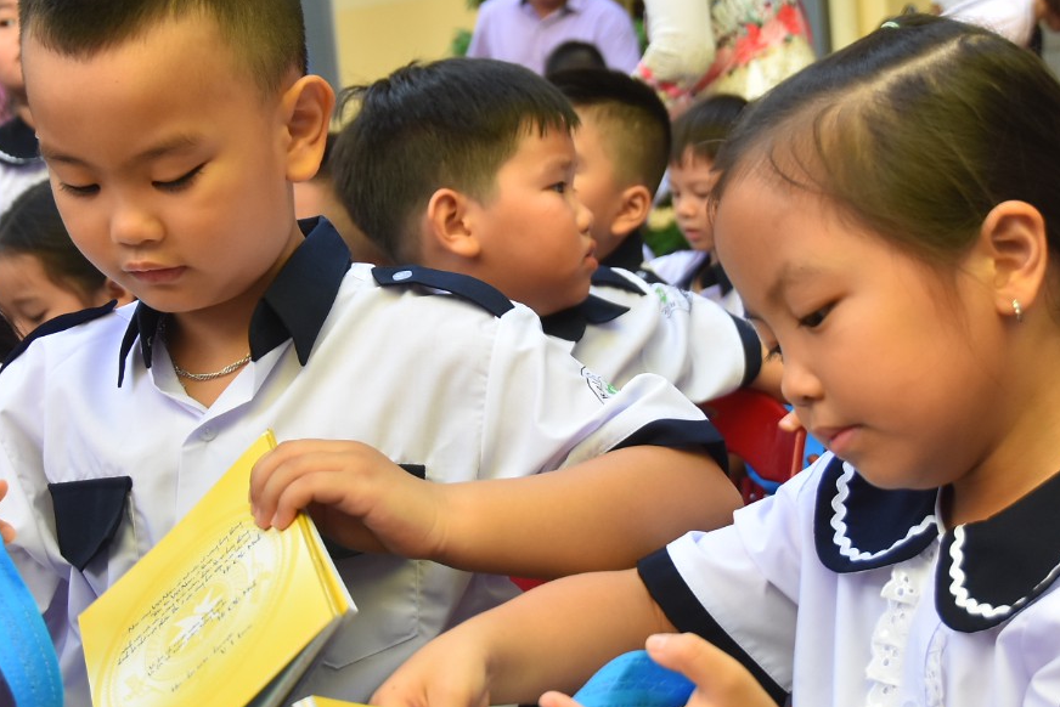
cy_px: 330
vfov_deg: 17.5
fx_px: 2297
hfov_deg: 26.0
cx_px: 581
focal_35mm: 78
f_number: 4
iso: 450
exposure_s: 1/250
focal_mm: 28
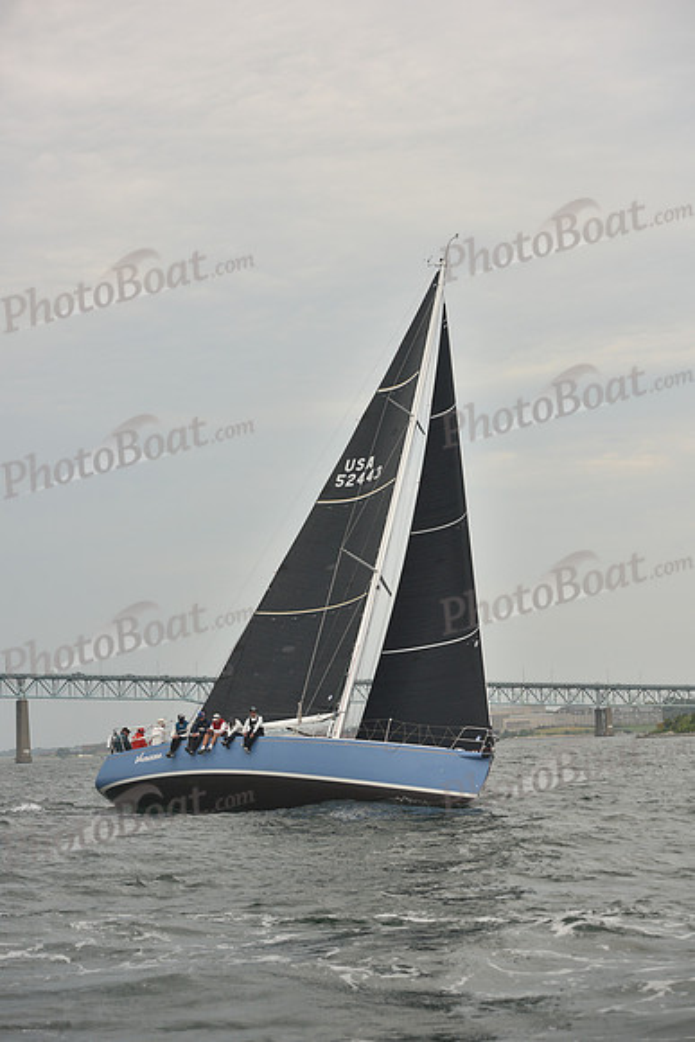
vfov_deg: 28.8
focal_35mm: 70
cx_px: 348
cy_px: 521
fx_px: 2026
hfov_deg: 19.5
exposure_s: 1/500
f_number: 6.3
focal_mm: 70
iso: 250
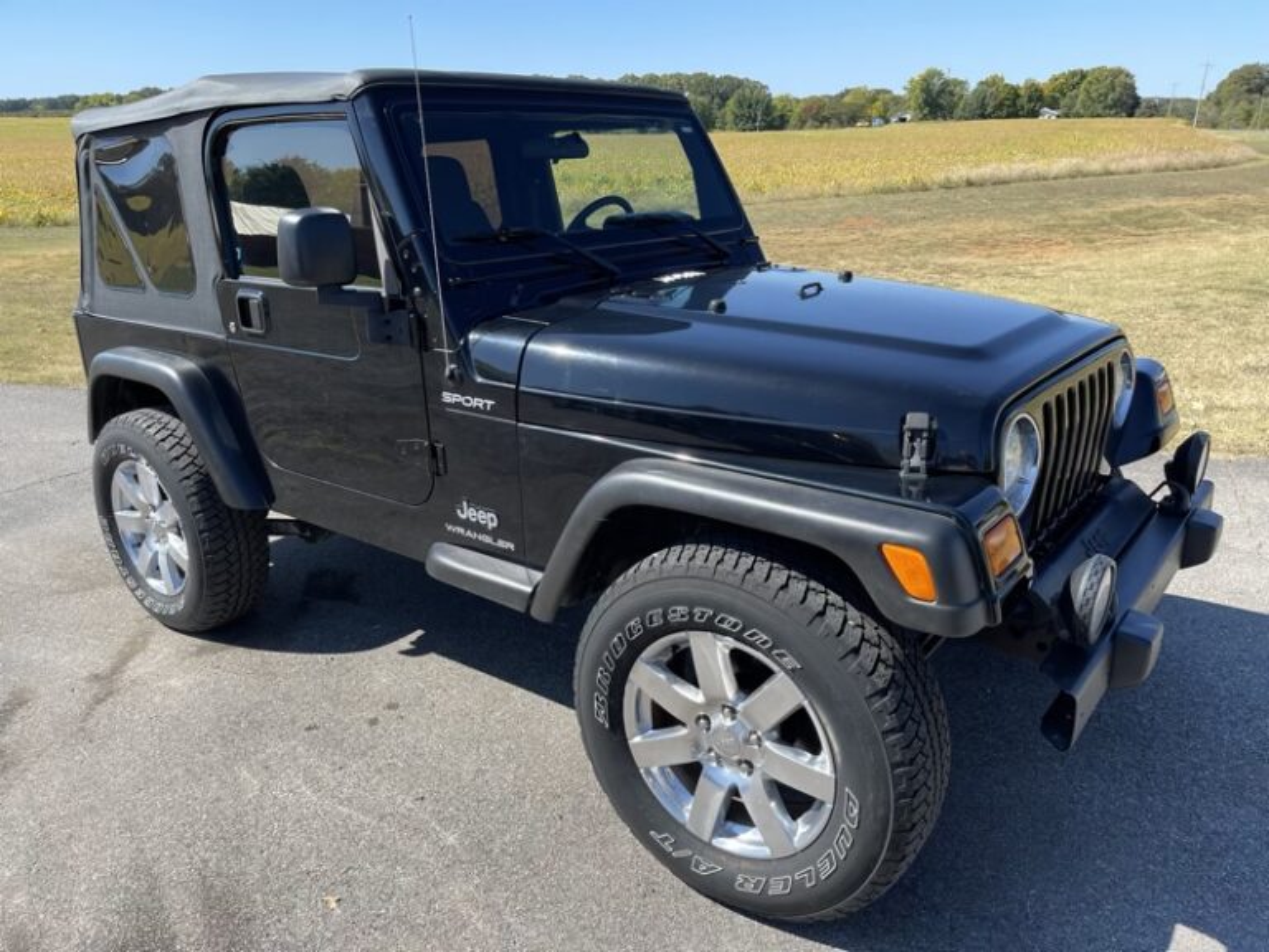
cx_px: 634
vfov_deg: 53.1
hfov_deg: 67.3
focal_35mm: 26
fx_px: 953
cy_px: 476
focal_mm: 5.1
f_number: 1.6
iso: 32
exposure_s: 1/1493
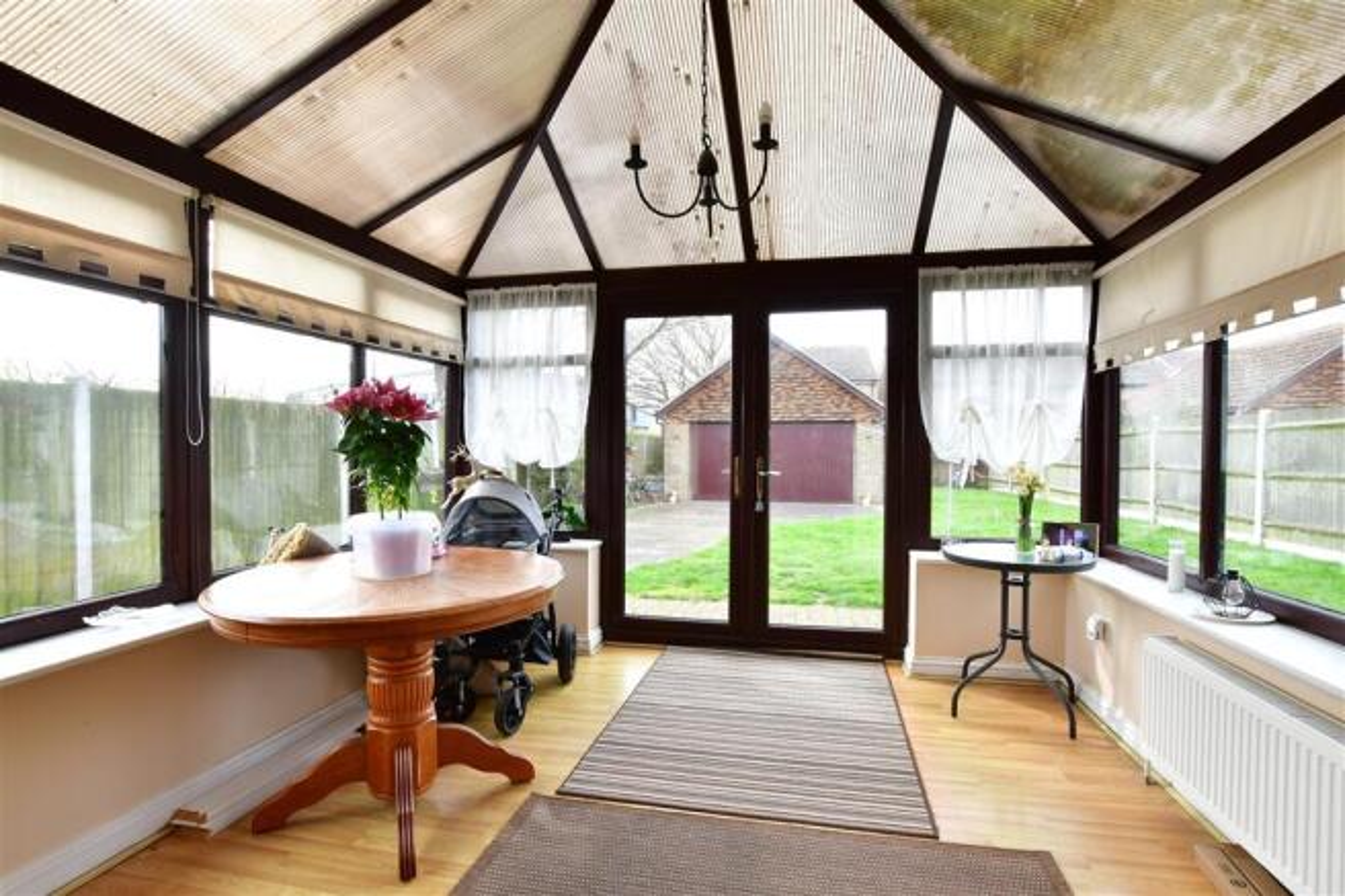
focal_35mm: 15
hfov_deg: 100.4
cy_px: 448
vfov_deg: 77.3
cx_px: 672
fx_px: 560
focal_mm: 10
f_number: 8
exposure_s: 1/80
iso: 500
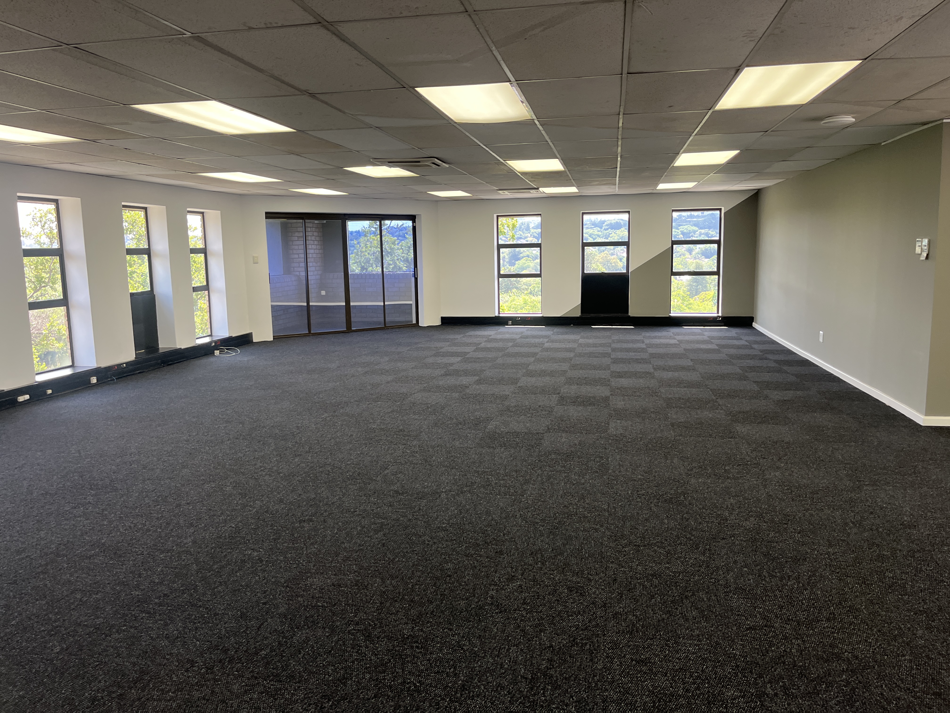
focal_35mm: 26
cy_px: 356
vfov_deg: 53.1
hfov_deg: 67.3
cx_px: 475
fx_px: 714
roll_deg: -0.1
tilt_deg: -7.6
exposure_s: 1/99
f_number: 1.6
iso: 125
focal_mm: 5.1
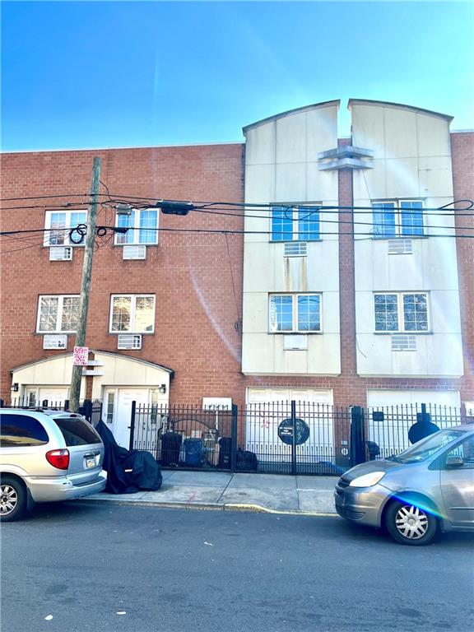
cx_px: 237
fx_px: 475
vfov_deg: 67.3
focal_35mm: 26
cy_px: 316
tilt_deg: +11.2
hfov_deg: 53.1
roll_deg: -0.7
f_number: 1.5
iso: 50
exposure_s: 1/1431
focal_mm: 5.7
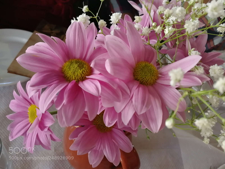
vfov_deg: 51.4
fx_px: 175
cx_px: 112
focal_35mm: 27
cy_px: 84
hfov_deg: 65.3
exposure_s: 1/30
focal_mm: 3.95
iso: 250
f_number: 2.2
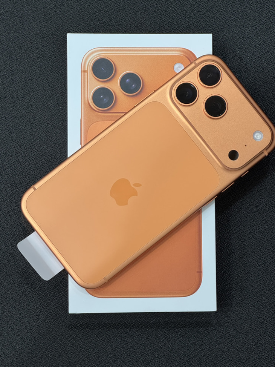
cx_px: 144
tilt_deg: -85.5
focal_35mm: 81
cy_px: 187
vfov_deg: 24.1
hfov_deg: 18.2
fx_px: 858
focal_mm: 9
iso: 250
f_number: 2.8
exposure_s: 1/60
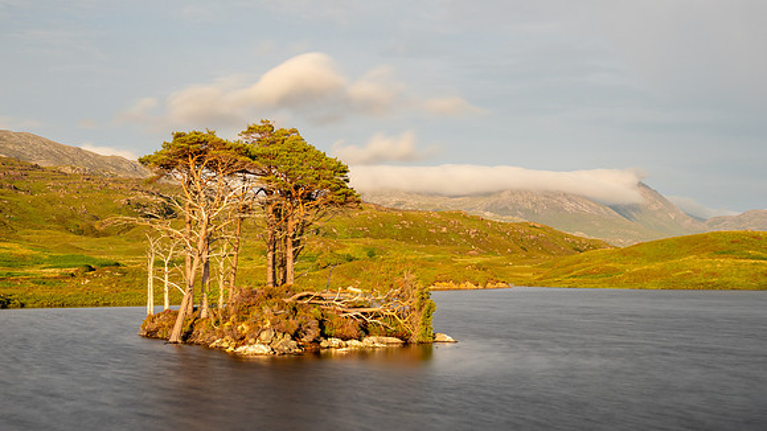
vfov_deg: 19.7
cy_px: 185
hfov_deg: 34.4
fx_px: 1241
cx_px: 384
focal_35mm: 61
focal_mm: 28
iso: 200
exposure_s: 10
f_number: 7.1
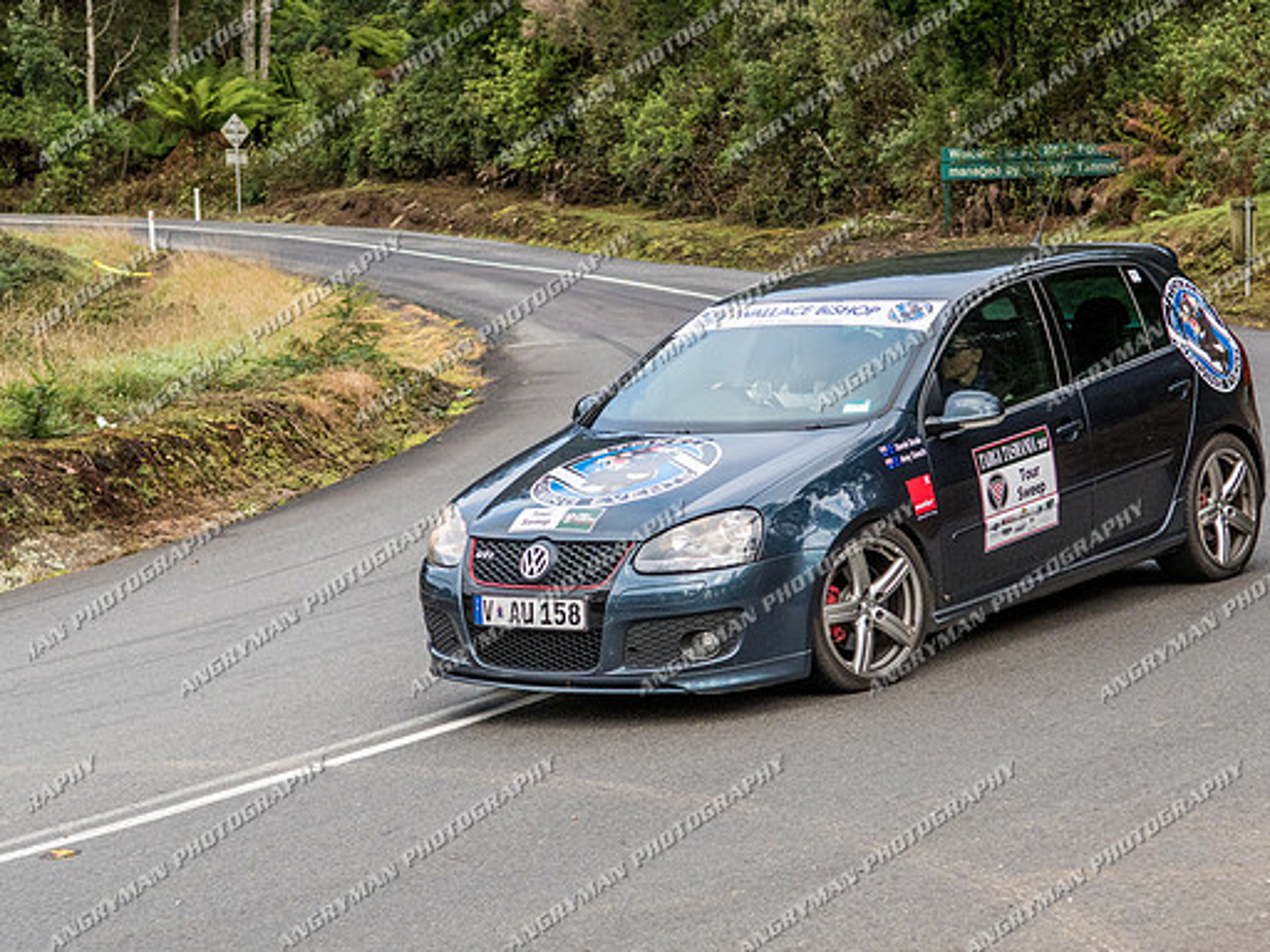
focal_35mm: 82
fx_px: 3008
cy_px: 532
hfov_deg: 23.8
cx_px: 709
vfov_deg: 18.0
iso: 800
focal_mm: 45
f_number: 4
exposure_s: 1/1600
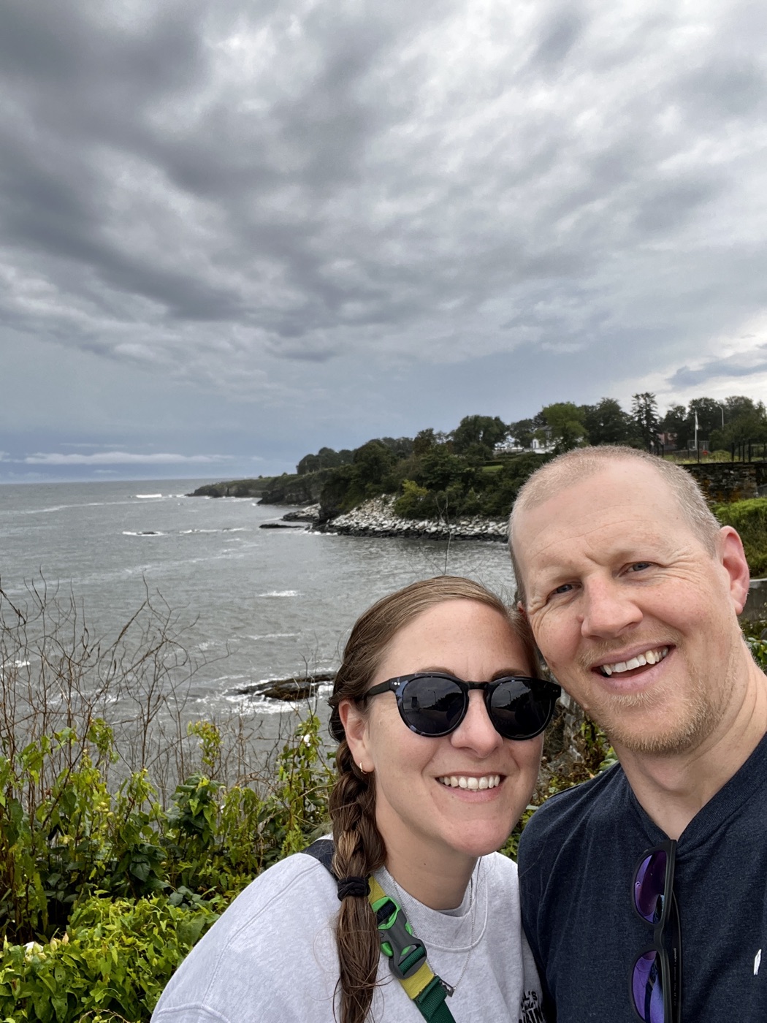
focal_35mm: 30
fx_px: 886
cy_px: 512
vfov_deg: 60.0
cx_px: 384
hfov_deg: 46.8
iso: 32
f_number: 2.2
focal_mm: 2.71
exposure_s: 1/272
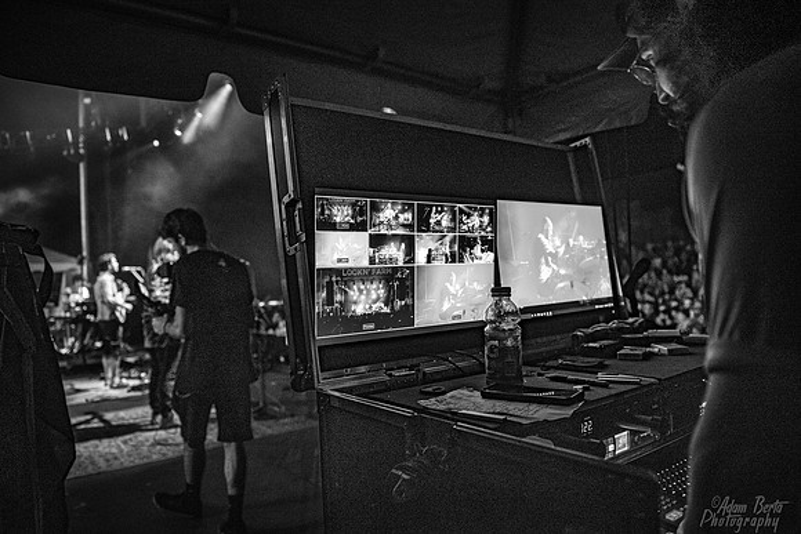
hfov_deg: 73.7
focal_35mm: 24
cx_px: 400
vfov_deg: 53.2
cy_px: 267
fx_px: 534
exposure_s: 1/125
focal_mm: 24
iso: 3200
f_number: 2.8
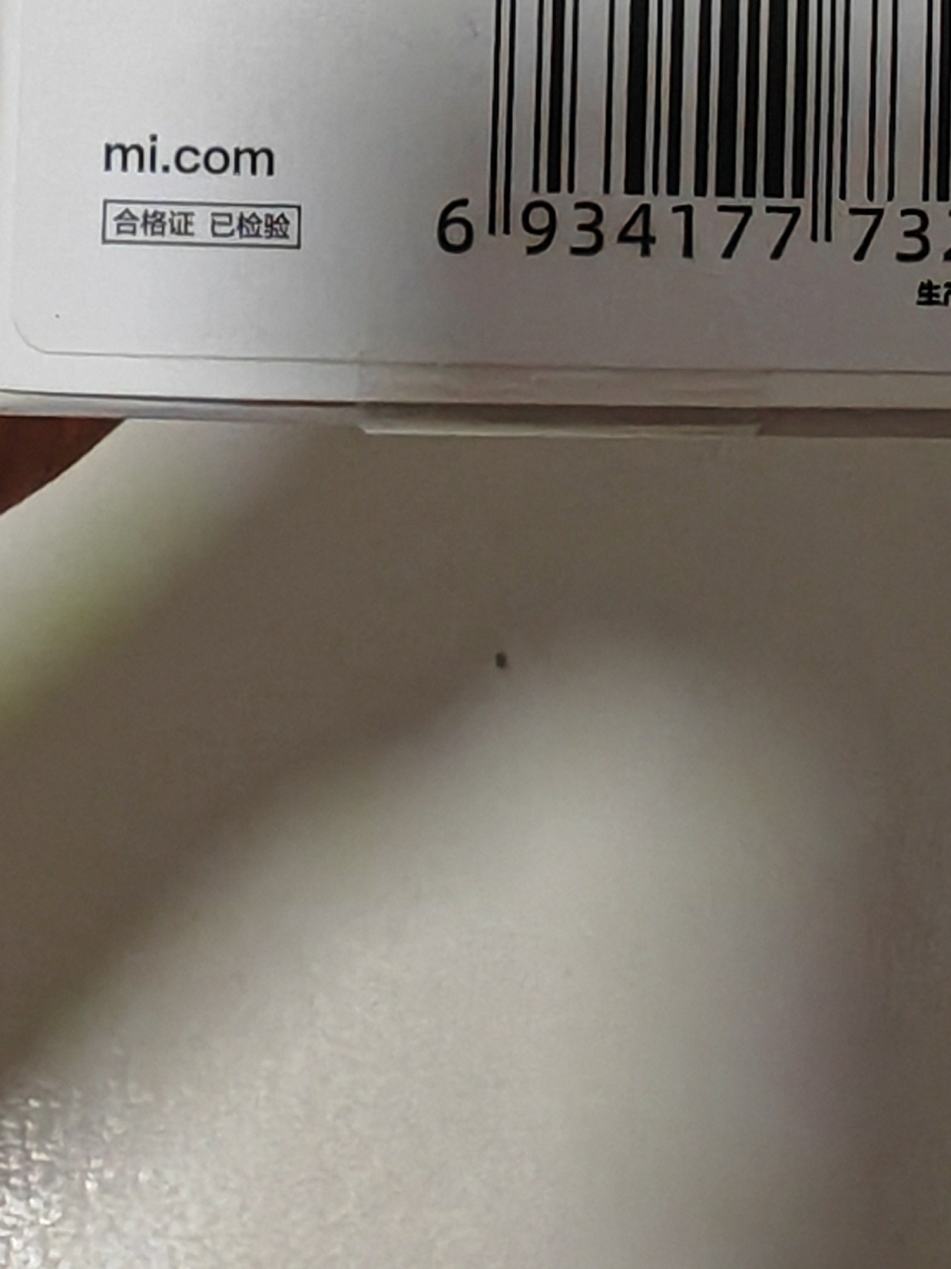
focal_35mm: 67
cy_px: -171
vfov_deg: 26.4
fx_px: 2455
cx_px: 945
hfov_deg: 21.2
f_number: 2
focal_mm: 1.82
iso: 1250
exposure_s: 1/33
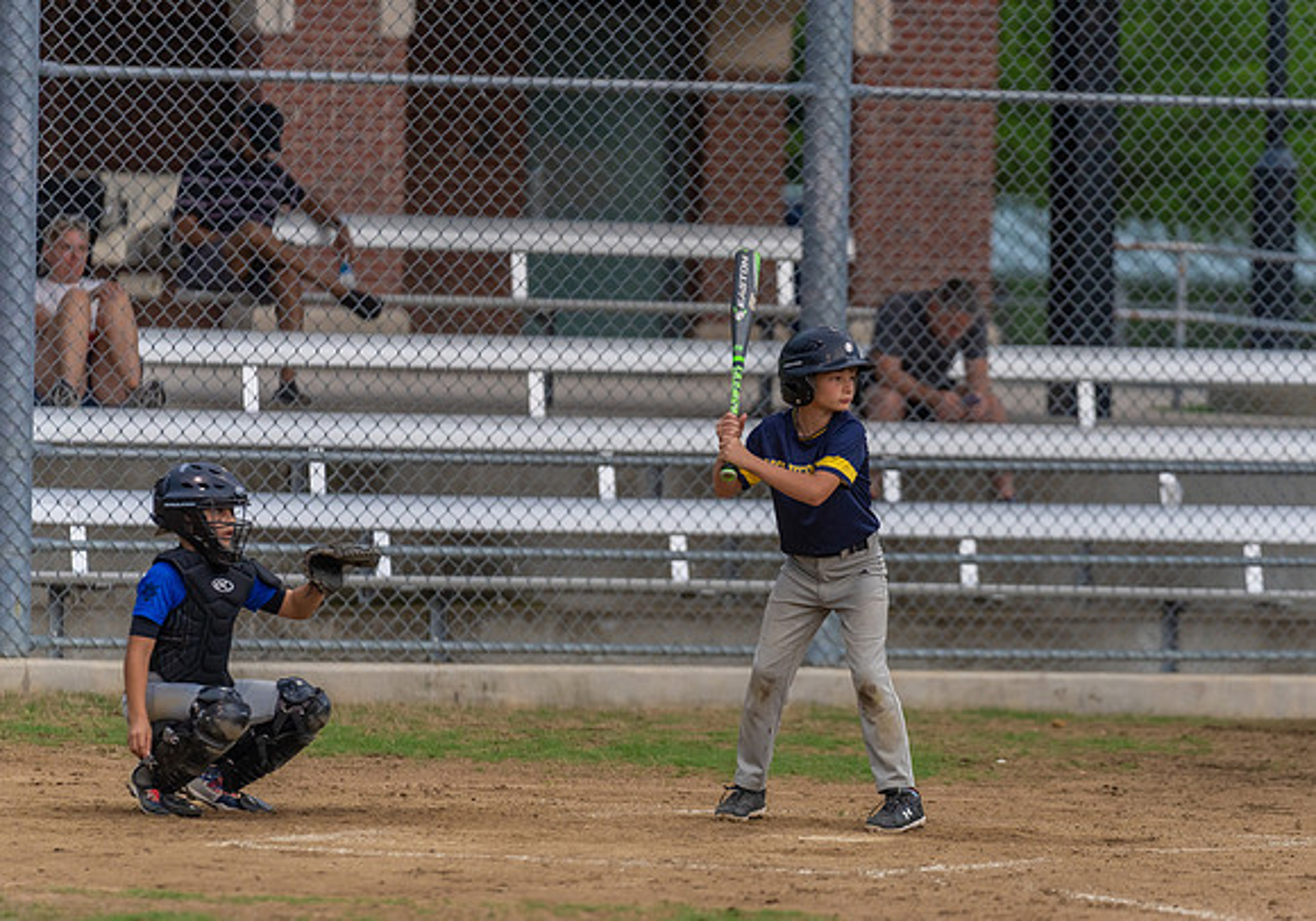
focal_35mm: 253
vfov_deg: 5.6
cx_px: 846
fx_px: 9398
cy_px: 564
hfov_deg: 8.0
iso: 1000
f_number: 2.8
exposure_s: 1/1000
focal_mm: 200
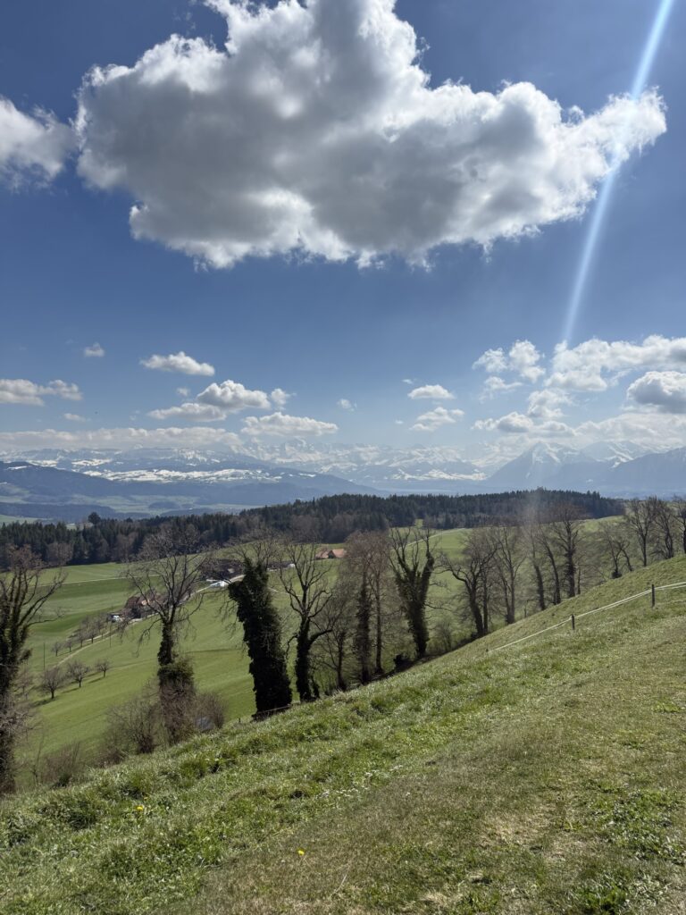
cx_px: 343
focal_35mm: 24
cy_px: 458
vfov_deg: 71.6
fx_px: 634
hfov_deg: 56.8
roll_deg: -0.8
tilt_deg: +2.1
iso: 100
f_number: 1.78
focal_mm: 6.76
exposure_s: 1/6173
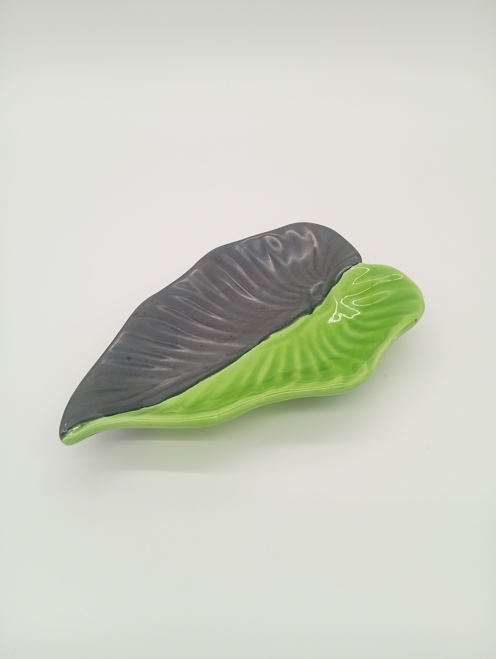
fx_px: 515
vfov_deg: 65.2
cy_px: 330
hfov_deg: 51.5
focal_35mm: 27
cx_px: 248
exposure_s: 1/100
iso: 70
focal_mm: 3.98
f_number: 1.8
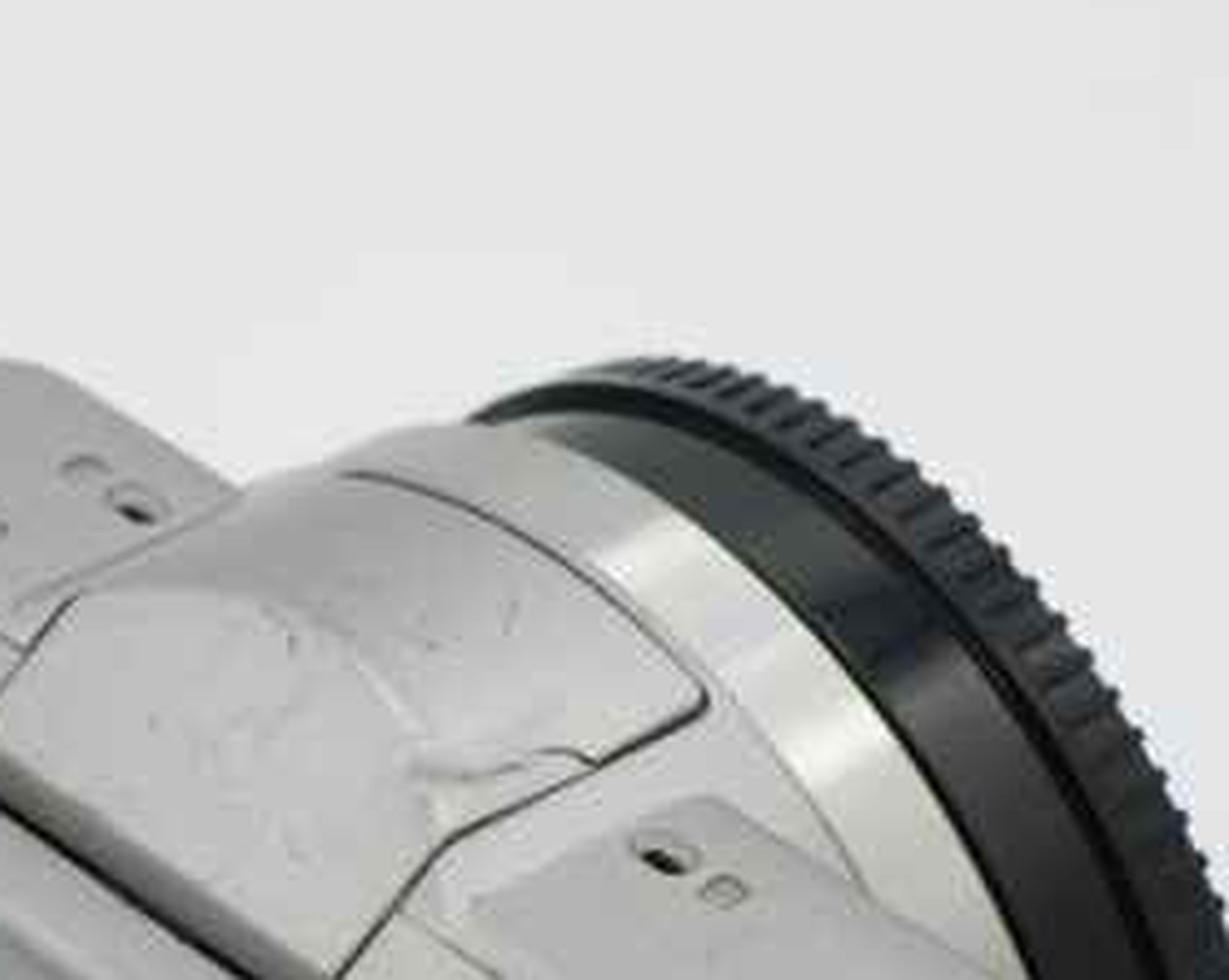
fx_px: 7631
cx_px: 479
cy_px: 740
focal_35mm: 210
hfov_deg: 9.2
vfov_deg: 7.3
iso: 250
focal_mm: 70
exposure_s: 1/100
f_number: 13
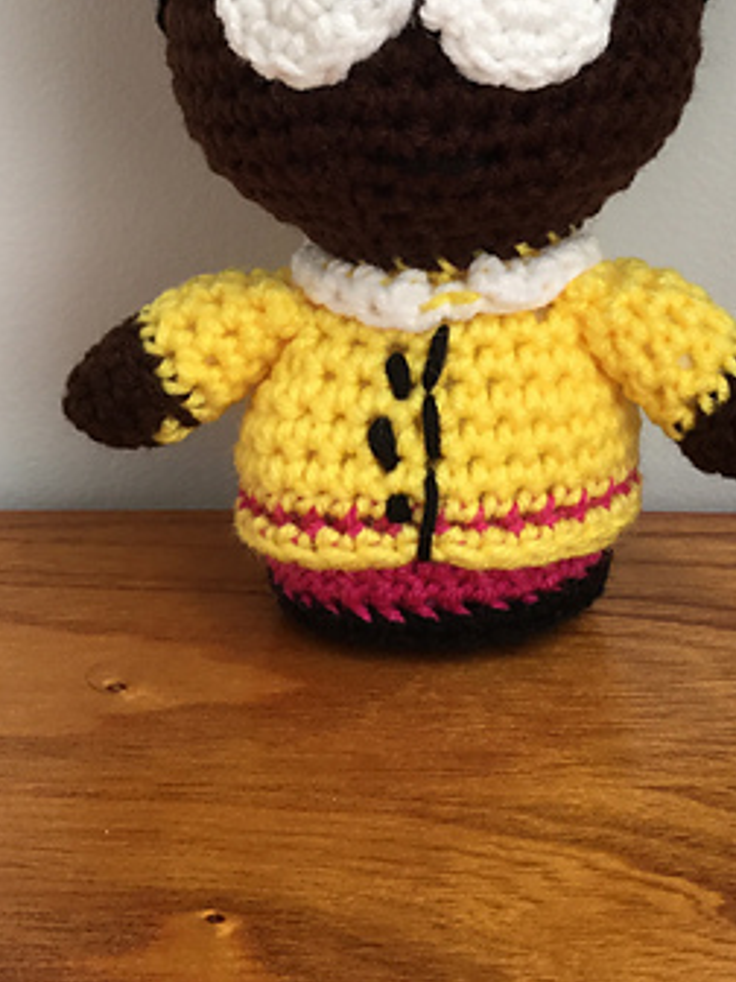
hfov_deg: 24.7
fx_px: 1673
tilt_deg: -14.4
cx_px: 482
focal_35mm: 59
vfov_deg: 31.8
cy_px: 184
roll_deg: -0.3
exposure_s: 1/30
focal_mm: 3.3
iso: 25
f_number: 2.4
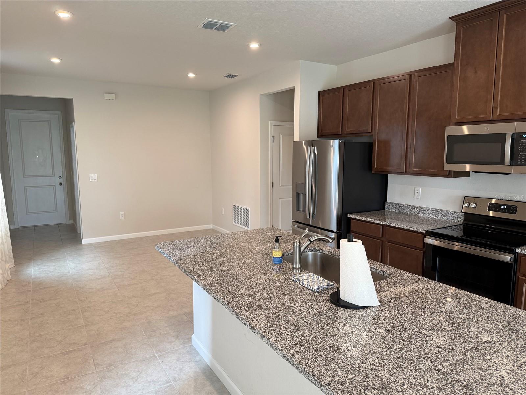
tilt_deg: -6.3
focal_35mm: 24
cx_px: 263
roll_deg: +0.1
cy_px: 198
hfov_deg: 71.6
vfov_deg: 56.8
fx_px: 365
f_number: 1.78
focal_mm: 6.76
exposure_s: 1/120
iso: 200
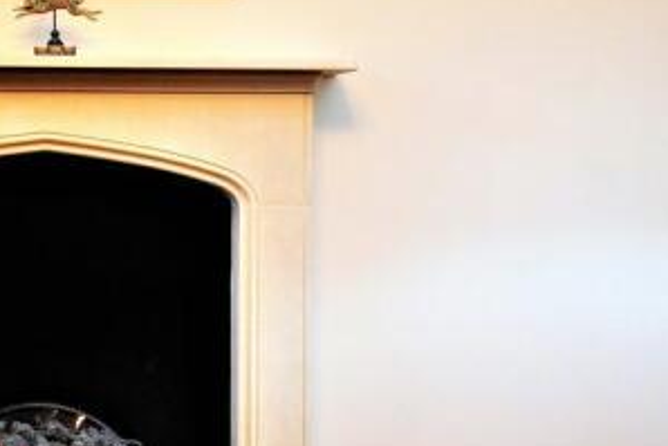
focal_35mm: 66
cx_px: 50
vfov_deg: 20.6
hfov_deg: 29.1
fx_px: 1225
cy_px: 158
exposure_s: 1/50
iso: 2500
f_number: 3.7
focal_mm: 20
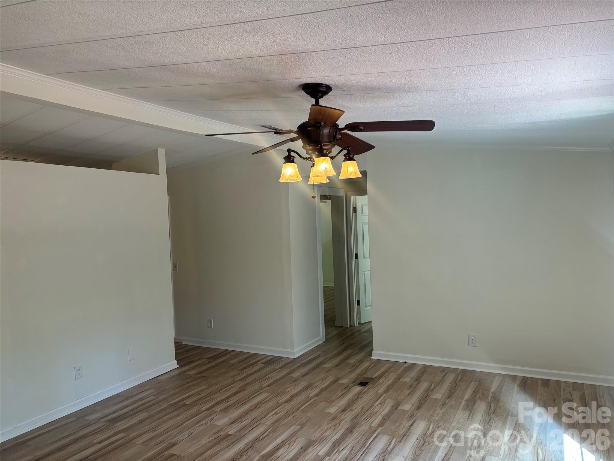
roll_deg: +1.9
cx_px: 307
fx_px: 461
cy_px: 230
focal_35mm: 26
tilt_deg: +0.0
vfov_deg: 53.1
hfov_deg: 67.3
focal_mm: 5.96
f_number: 1.6
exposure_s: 1/120
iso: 80
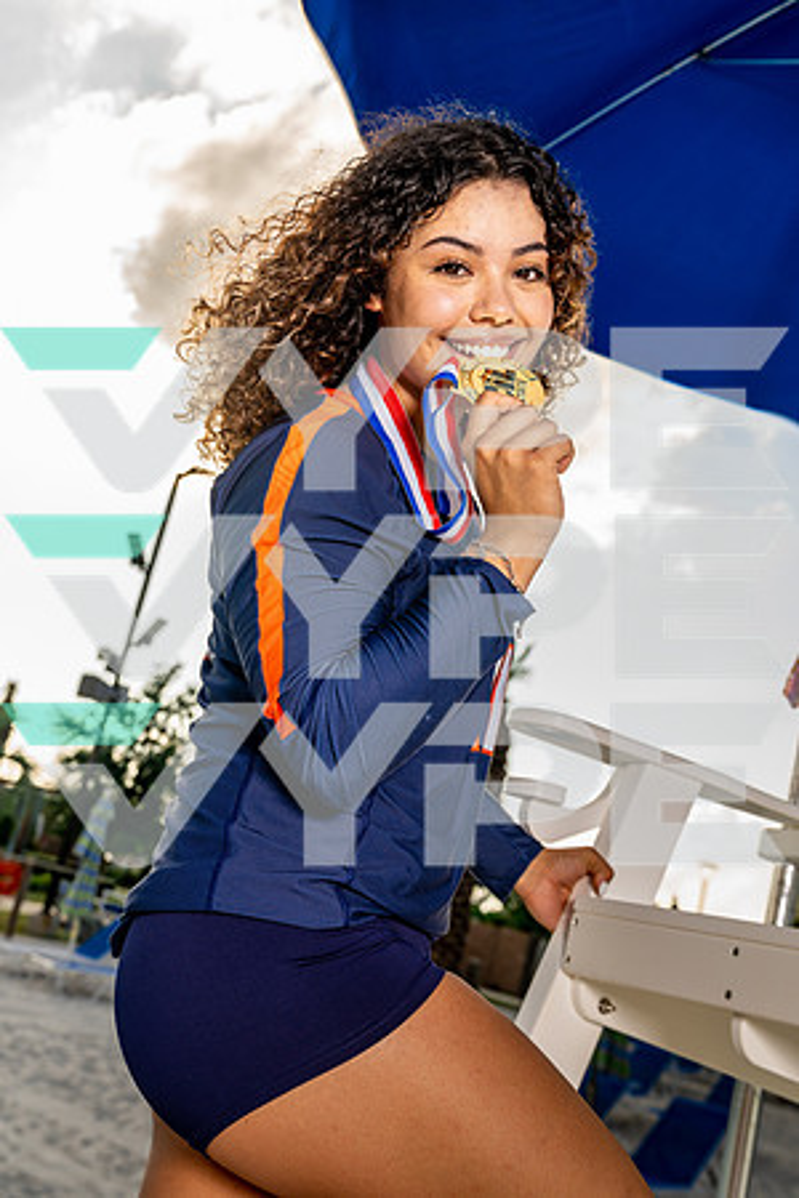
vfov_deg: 45.4
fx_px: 1431
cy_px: 599
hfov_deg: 31.2
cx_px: 400
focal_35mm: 43
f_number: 5.6
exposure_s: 1/250
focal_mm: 43
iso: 100
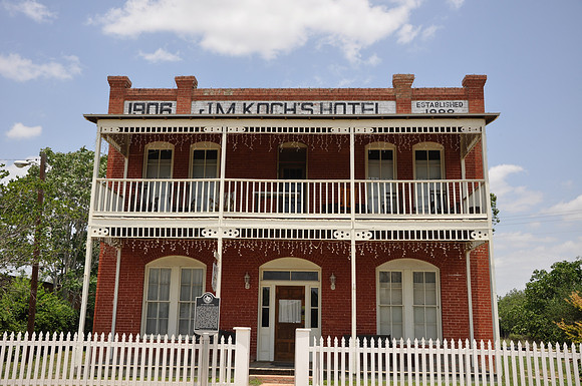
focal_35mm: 38
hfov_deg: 51.3
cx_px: 291
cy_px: 193
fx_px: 605
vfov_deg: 35.4
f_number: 7.1
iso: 200
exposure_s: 1/200
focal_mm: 25
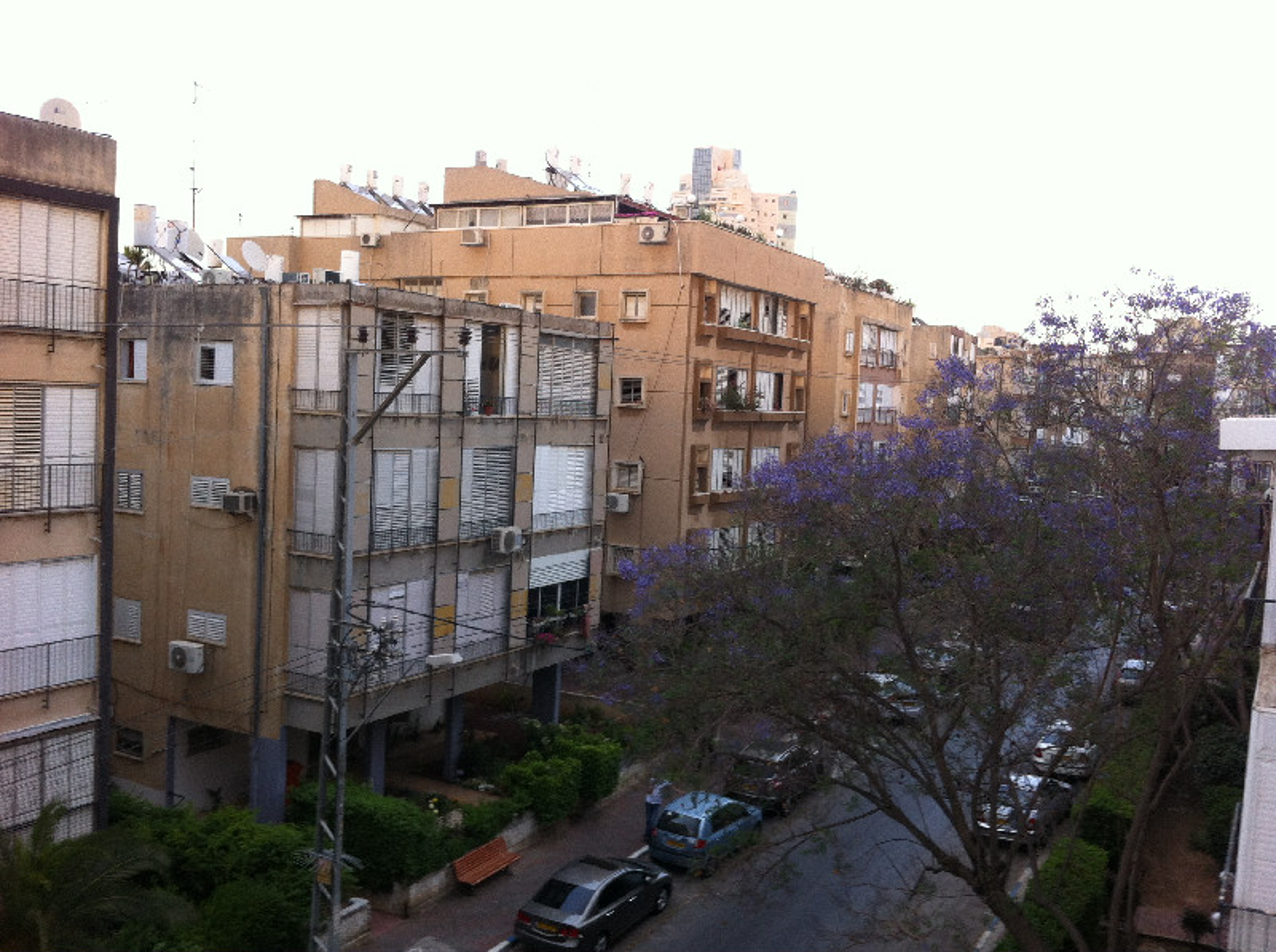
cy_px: 476
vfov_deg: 40.6
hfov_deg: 52.7
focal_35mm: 35
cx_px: 638
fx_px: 1288
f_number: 2.8
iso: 80
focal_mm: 3.85
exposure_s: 1/40
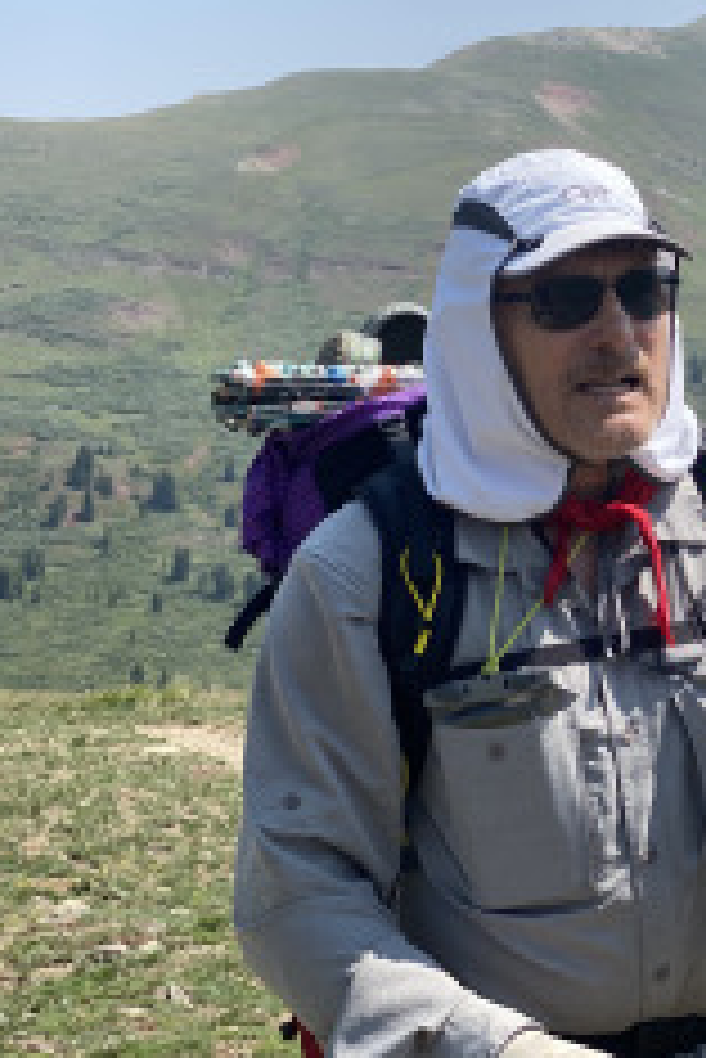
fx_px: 2467
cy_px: 495
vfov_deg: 24.2
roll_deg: +1.8
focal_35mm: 84
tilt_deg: -5.6
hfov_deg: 15.9
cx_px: 728
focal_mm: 6
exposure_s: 1/999
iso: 20
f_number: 2
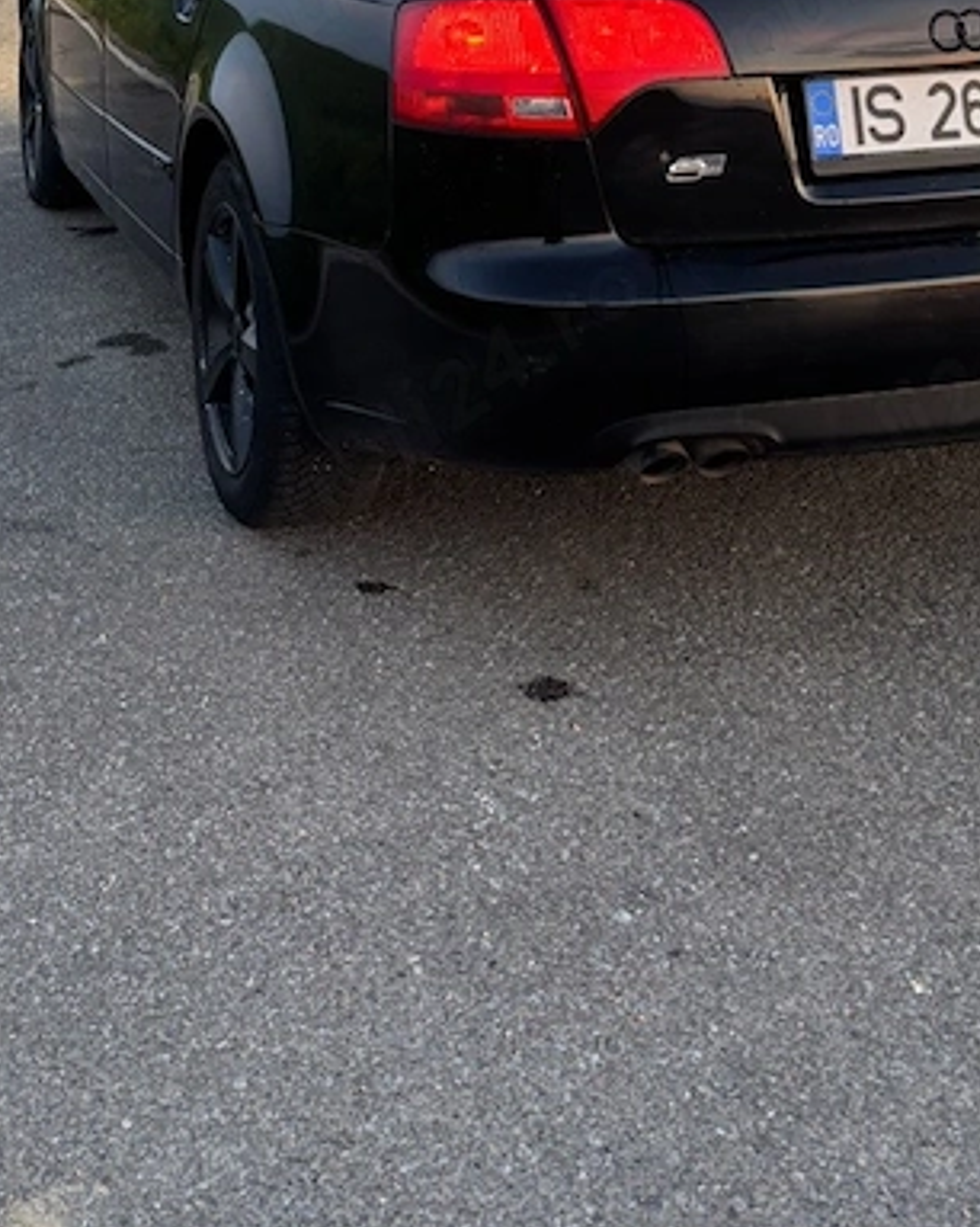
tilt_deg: -6.4
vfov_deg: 32.5
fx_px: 1923
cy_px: -6
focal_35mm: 53
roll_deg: -0.7
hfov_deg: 28.6
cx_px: 560
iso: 100
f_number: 1.6
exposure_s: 1/50
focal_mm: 5.96
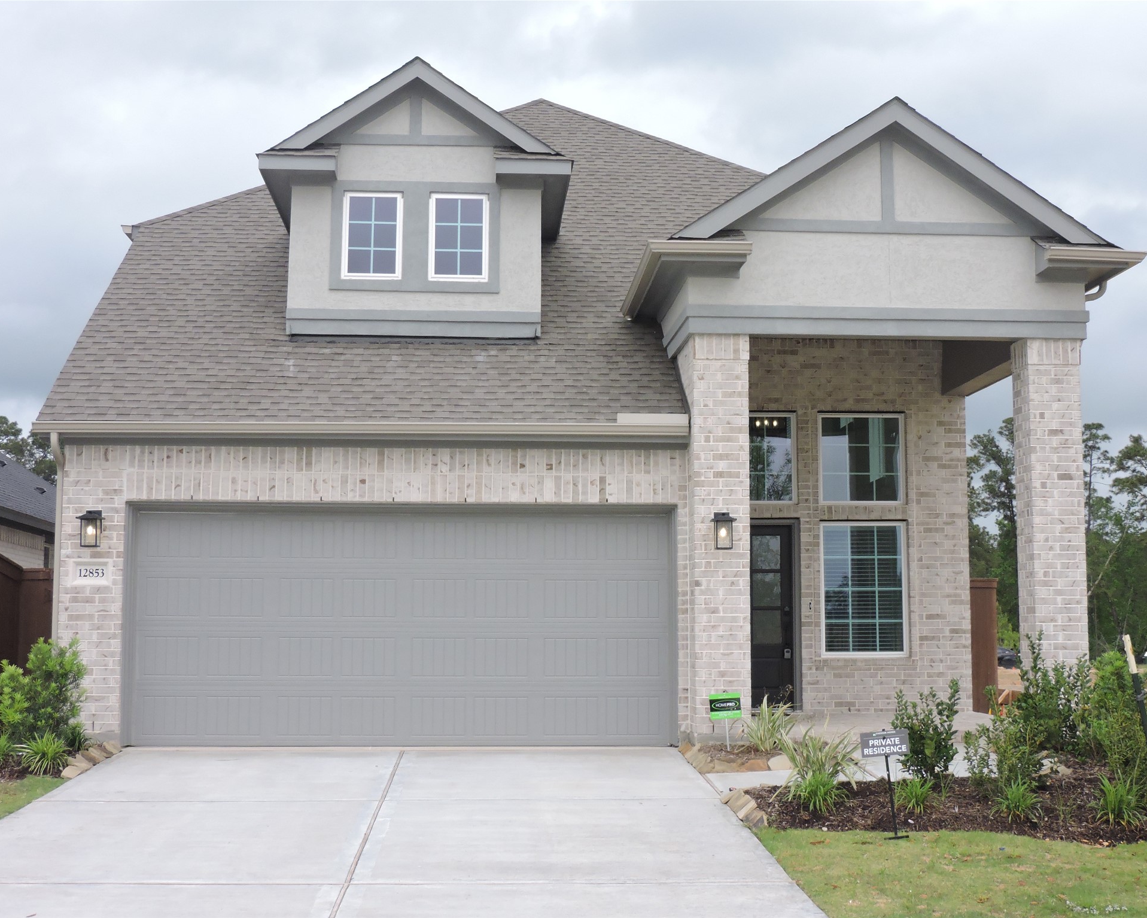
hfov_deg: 38.0
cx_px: 601
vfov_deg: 30.8
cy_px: 459
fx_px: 1664
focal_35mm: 49
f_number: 3.5
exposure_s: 1/1000
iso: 400
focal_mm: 8.4
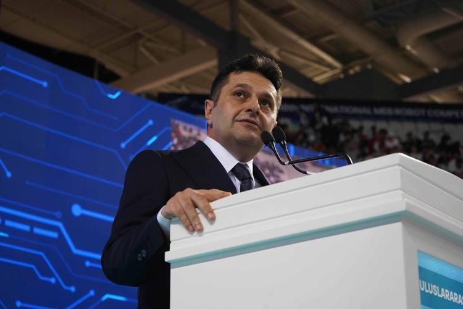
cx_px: 232
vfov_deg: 19.5
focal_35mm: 70
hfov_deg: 28.8
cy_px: 154
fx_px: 900
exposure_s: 1/80
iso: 2000
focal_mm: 70
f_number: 5.6
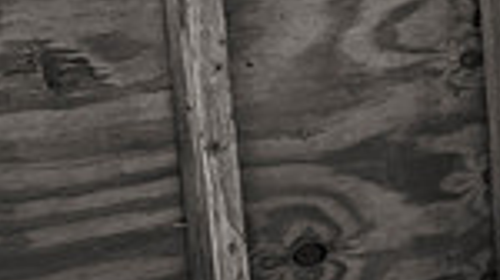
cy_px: 46
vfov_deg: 11.9
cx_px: 992
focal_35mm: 101
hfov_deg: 16.4
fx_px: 1338
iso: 400
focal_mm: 24
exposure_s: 1/200
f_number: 3.5
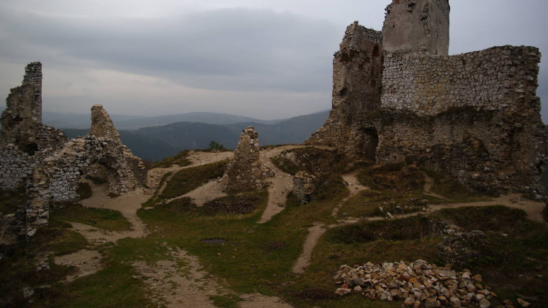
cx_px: 278
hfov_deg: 68.8
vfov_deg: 41.9
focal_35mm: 28
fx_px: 400
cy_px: 124
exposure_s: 1/40
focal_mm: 17
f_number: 2.8
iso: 100
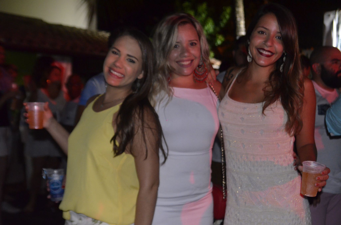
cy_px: 112
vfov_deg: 31.7
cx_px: 170
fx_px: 397
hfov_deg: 46.5
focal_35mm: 42
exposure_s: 1/60
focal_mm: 28
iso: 2800
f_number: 2.8
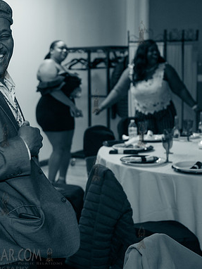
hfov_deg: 19.7
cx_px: 5
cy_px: 135
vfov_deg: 26.7
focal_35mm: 73
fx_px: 567
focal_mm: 50
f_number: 3.5
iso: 2000
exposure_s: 1/250
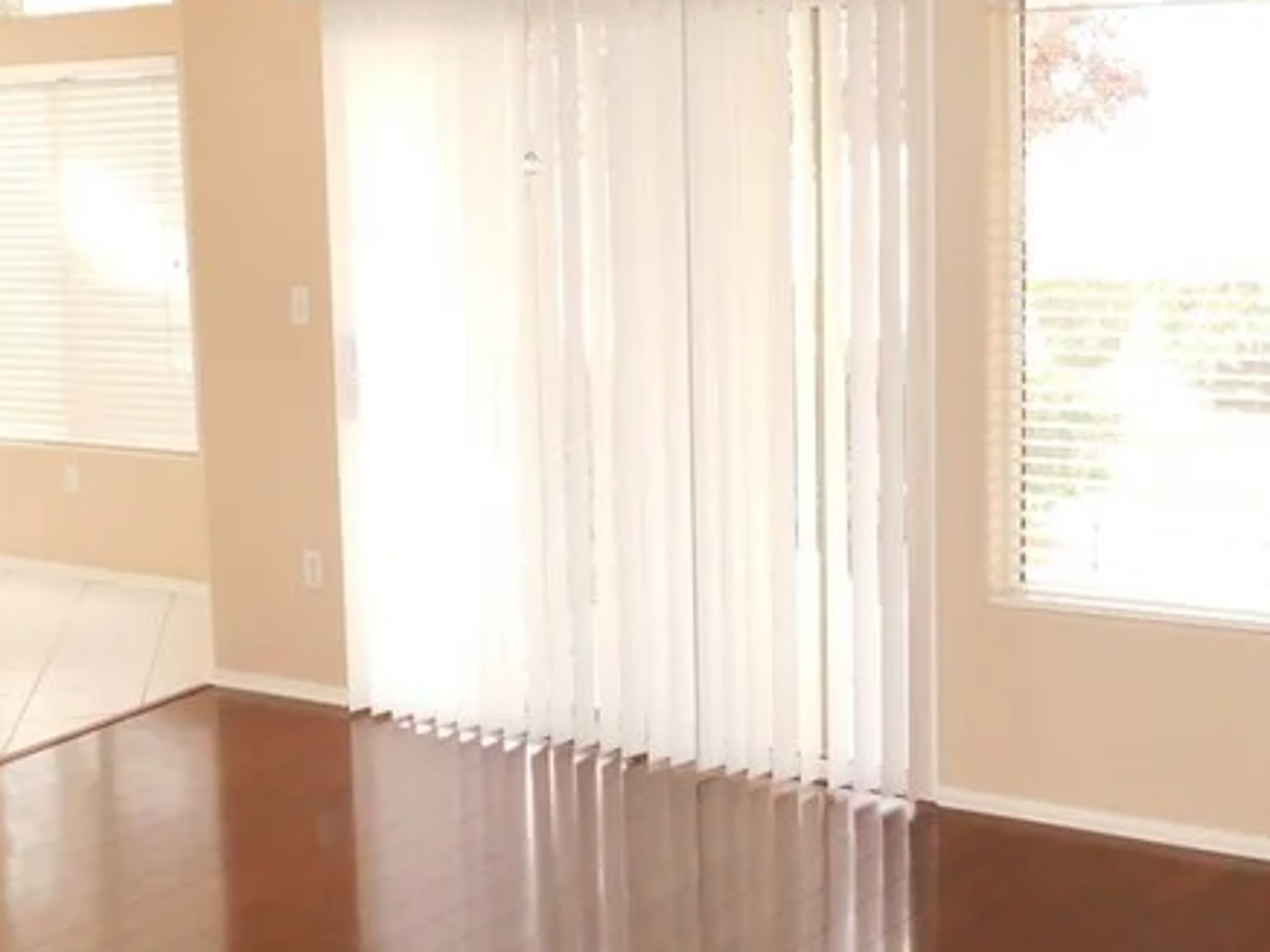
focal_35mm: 54
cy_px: 408
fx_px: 1981
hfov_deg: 35.3
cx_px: 824
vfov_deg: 27.0
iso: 220
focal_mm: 4
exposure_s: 1/30
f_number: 3
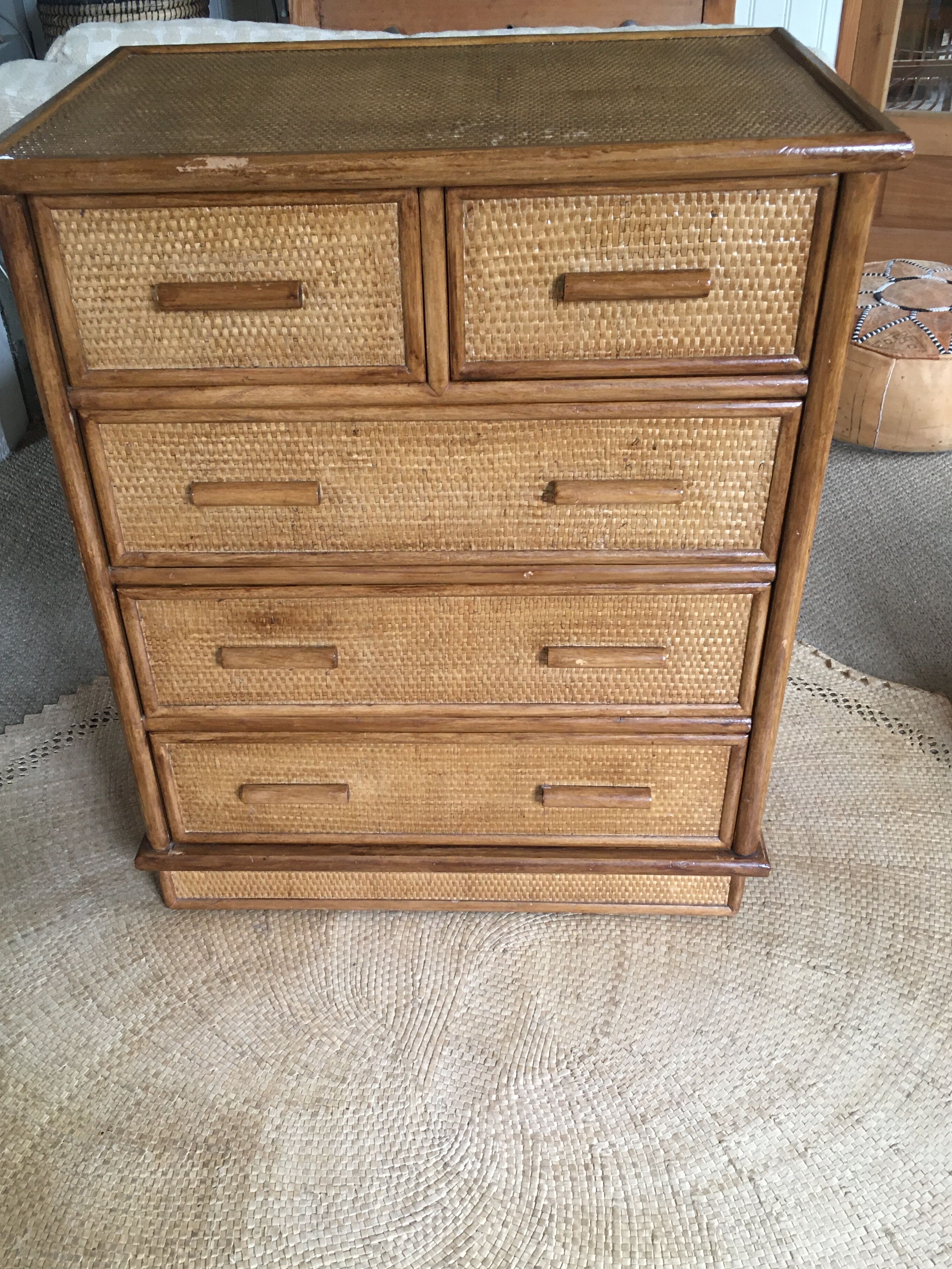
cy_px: 675
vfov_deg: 56.8
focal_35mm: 32
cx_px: 432
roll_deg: +2.0
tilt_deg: -35.3
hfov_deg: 44.1
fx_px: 1173
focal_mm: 4.15
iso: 125
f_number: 2.2
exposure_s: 1/33
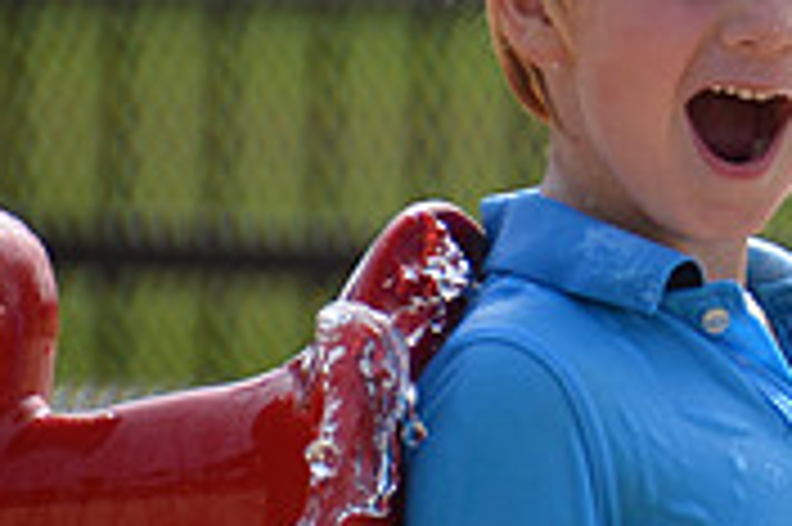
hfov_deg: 1.5
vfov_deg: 1.0
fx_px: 30375
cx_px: 1134
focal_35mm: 1382
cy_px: 319
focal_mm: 280
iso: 200
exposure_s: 1/640
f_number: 6.3
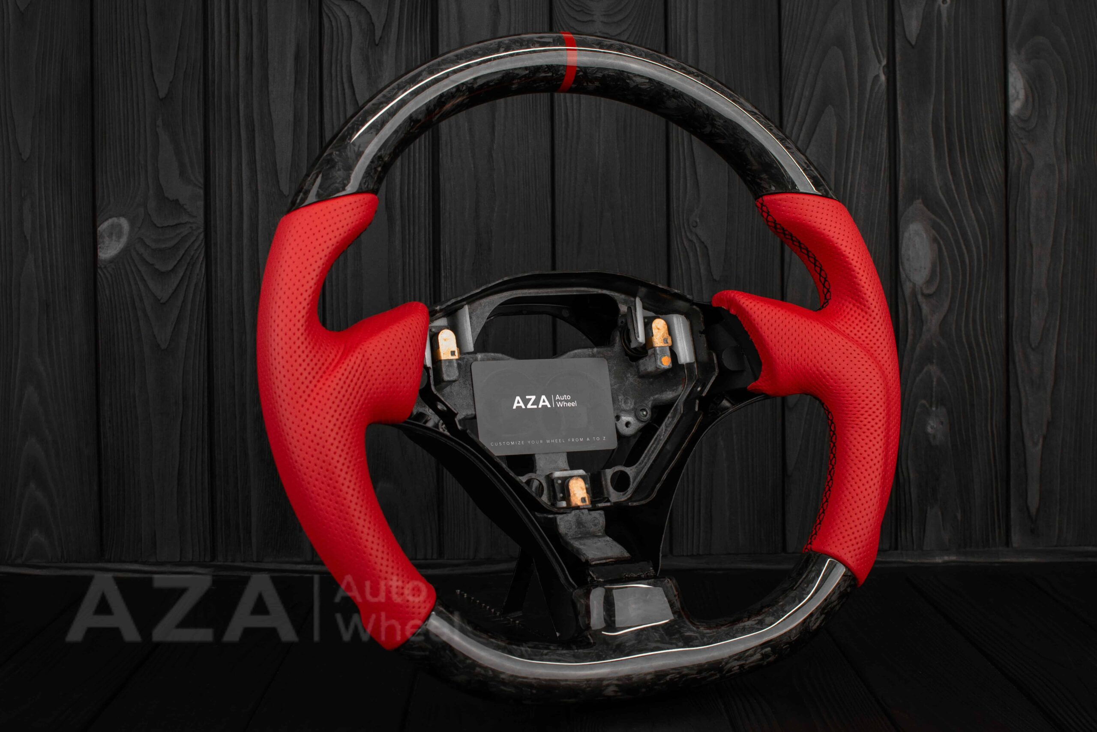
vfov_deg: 25.8
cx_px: 548
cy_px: 366
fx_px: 1600
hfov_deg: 37.8
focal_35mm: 52
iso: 500
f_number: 6.3
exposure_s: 1/125
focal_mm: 35
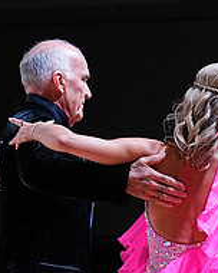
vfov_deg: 7.6
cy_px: 359
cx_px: 147
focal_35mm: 252
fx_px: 2032
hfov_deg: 6.1
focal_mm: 88
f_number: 4
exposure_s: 1/400
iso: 1000
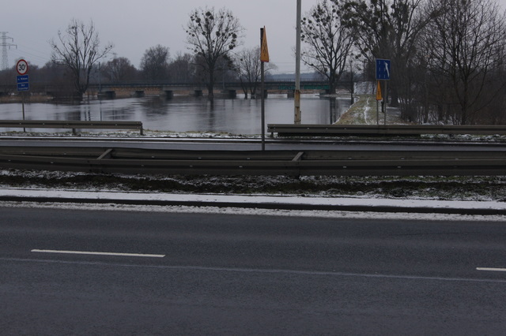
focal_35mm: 60
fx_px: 843
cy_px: 168
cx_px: 253
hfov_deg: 33.4
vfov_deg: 22.6
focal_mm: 40
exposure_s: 1/200
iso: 400
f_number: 7.1
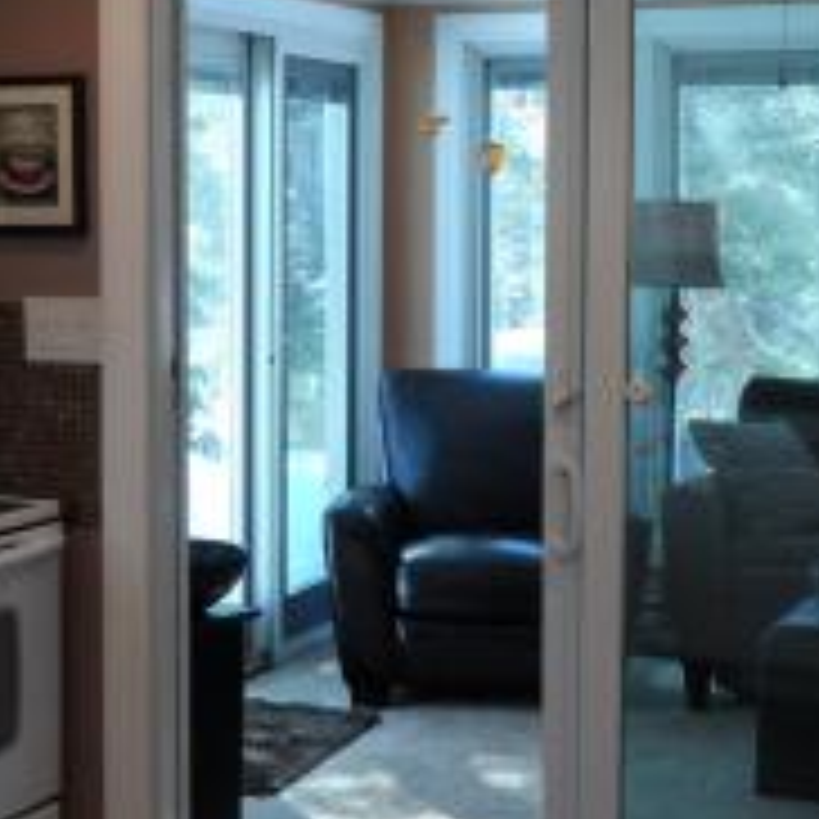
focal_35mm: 79
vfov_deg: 21.9
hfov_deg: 21.9
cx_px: 356
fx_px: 2115
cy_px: 342
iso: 100
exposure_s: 1/30
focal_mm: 4.9
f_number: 3.1
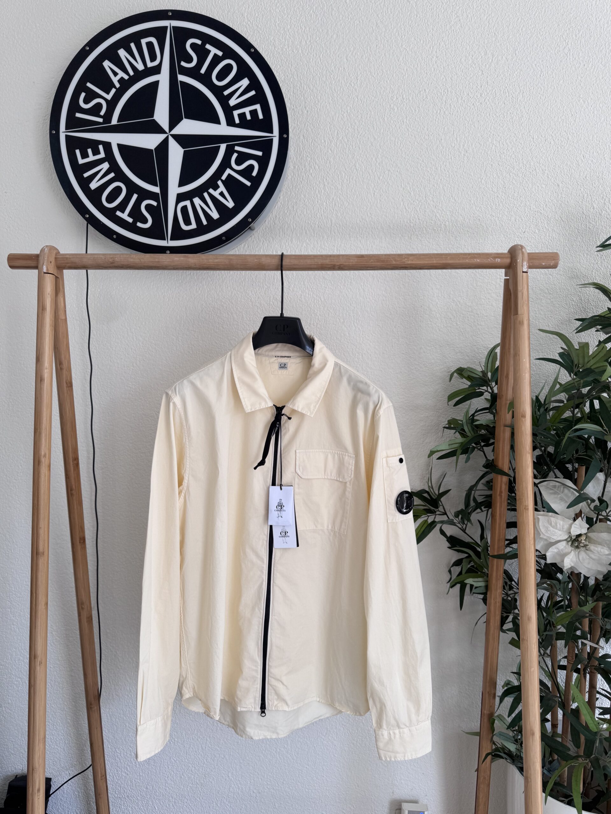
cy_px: 407
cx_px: 306
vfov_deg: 71.6
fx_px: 565
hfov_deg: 56.8
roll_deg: +0.0
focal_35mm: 24
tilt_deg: -3.3
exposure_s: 1/150
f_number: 1.78
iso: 64
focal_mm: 6.76
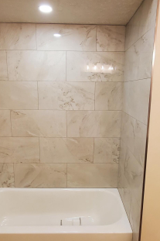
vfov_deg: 63.6
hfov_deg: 44.9
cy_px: 129
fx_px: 194
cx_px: 85
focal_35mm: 29
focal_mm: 1.8
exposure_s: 1/60
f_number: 2.2
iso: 200
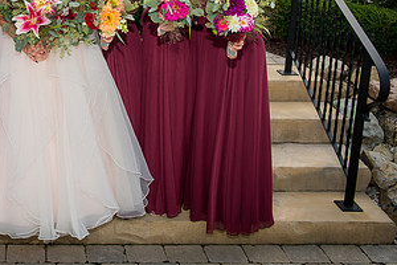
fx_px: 717
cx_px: 37
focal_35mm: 65
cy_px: 27
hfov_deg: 29.6
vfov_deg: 20.5
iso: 100
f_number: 4.8
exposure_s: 1/250
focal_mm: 32
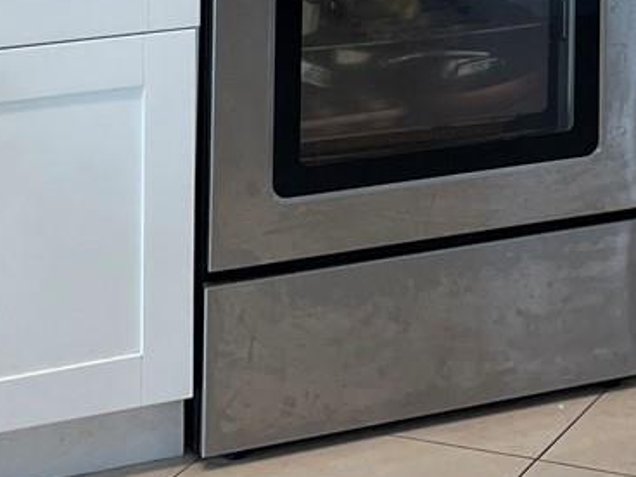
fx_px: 2076
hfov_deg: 16.8
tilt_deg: +0.9
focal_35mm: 113
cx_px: 707
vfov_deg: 11.6
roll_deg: +0.2
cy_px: -510
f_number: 1.6
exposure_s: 1/120
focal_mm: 4.2
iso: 125
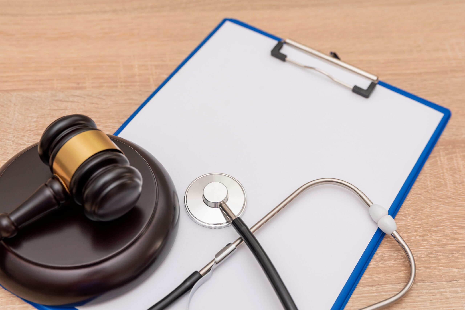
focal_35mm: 60
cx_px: 232
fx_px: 775
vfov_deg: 22.6
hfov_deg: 33.4
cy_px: 155
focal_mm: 60
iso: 400
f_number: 5
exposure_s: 1/100
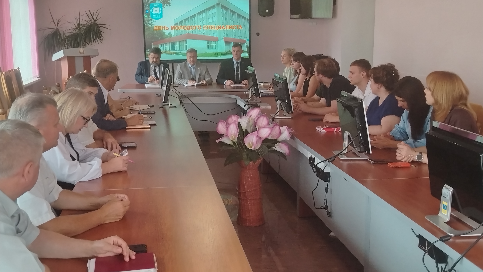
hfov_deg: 47.4
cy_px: 126
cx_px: 242
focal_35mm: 43
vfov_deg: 27.7
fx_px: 551
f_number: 1.75
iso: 456
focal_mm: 5.25
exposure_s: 1/60
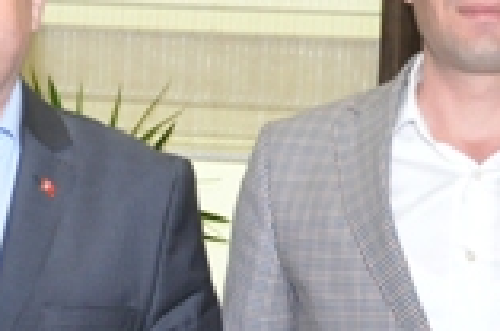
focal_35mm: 184
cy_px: 212
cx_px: -16
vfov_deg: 7.4
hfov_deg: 11.1
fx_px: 2550
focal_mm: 30
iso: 800
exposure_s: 1/60
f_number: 4.2
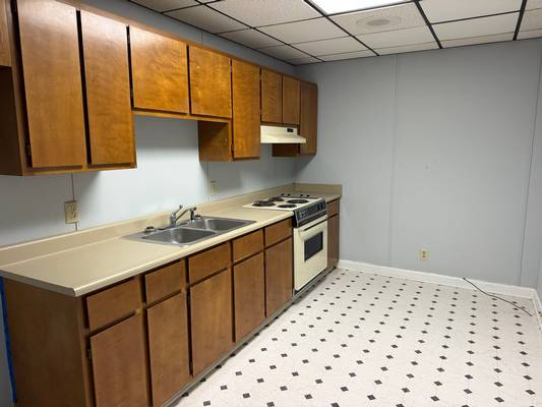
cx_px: 271
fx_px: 376
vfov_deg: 56.8
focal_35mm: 24
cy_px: 204
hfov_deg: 71.6
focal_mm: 6.76
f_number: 1.78
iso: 200
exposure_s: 1/60
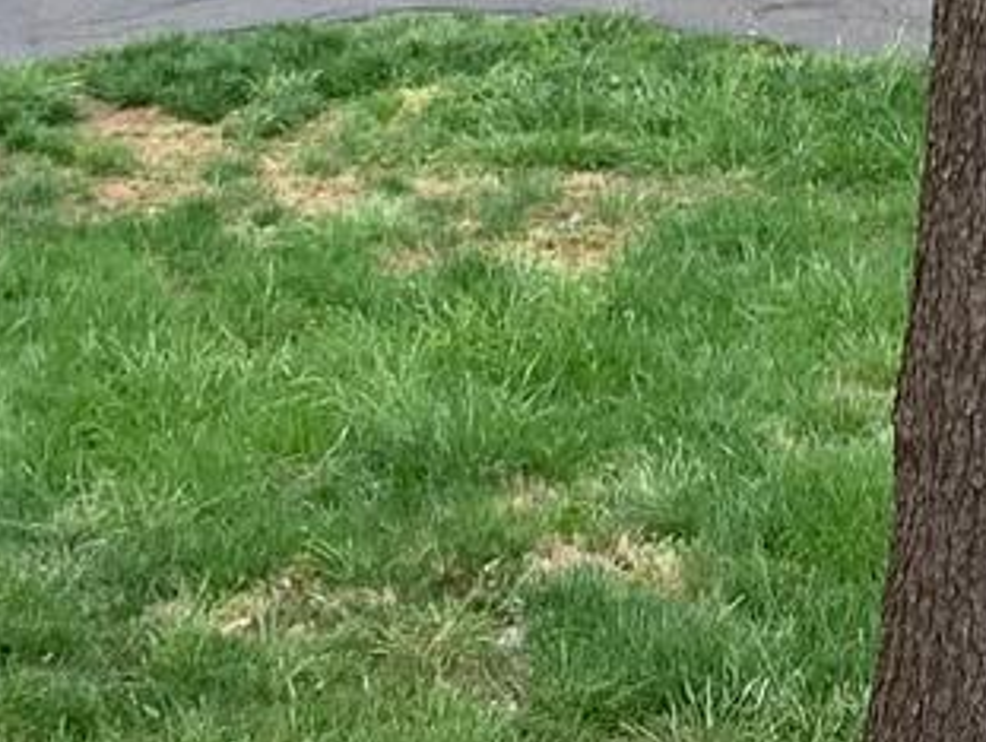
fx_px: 4876
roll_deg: +3.5
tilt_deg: -12.3
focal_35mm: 171
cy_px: -818
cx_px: 1595
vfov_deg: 8.2
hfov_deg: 11.0
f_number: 1.8
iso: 25
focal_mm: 4.25
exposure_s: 1/529
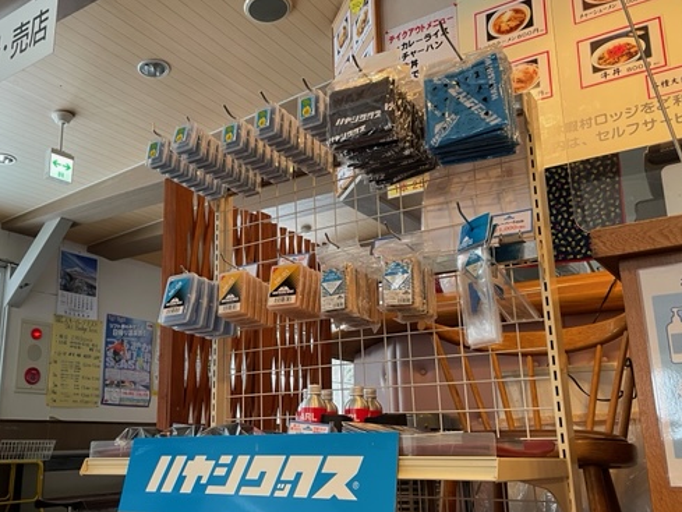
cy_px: 279
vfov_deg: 41.8
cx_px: 290
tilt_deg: +13.4
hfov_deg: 53.7
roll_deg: +1.5
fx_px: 670
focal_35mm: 34
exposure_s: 1/50
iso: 100
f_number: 1.6
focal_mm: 4.2
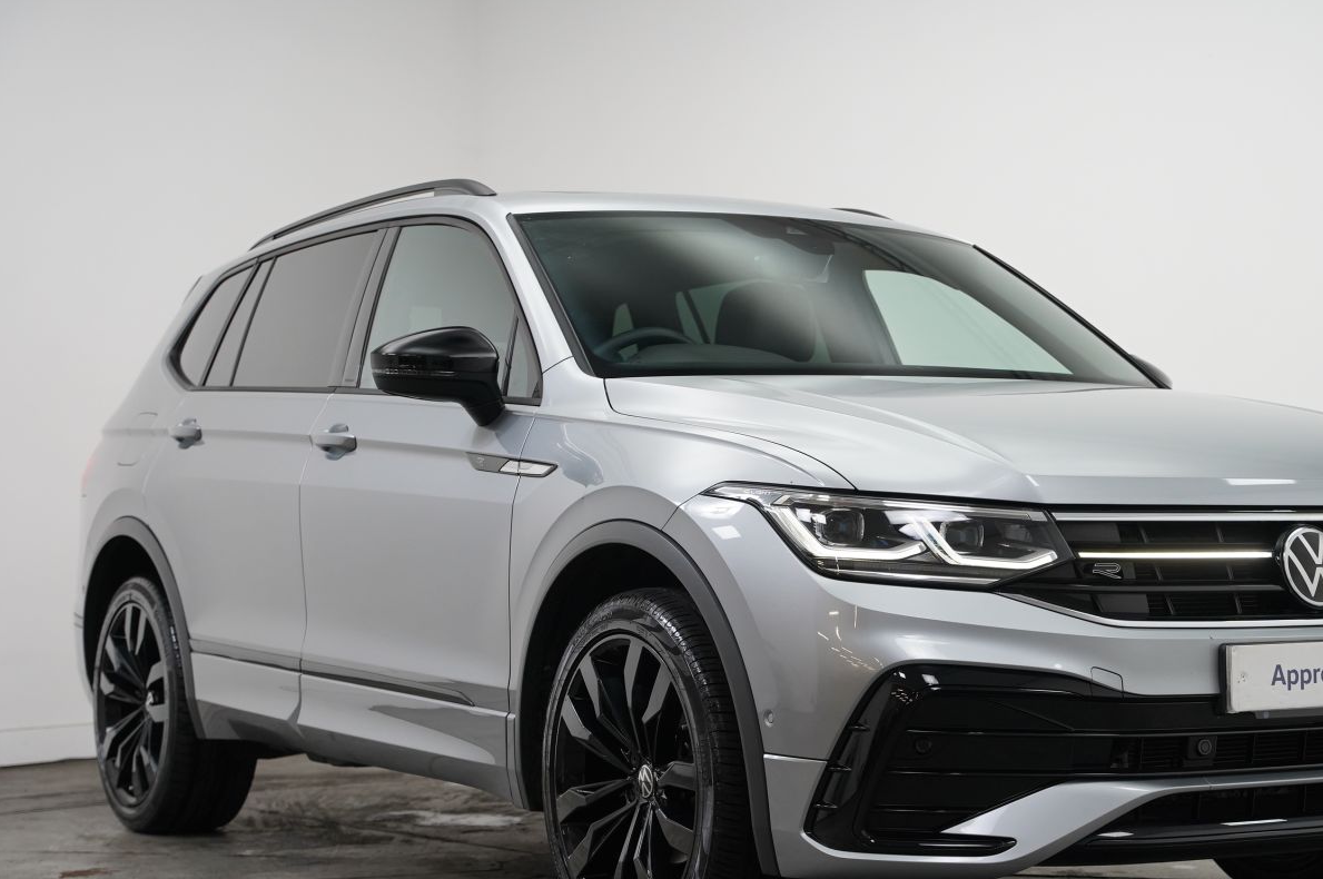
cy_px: 563
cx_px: 835
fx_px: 2604
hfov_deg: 28.4
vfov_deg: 19.1
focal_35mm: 71
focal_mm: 52.7
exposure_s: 1/160
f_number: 4
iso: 1600
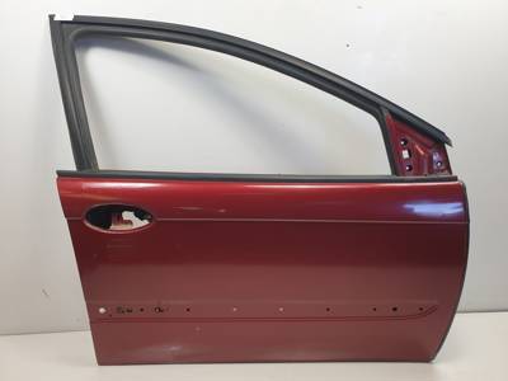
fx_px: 382
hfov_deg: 67.3
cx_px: 254
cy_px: 190
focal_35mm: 26
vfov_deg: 53.1
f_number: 2.4
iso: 64
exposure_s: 1/100
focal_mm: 4.3
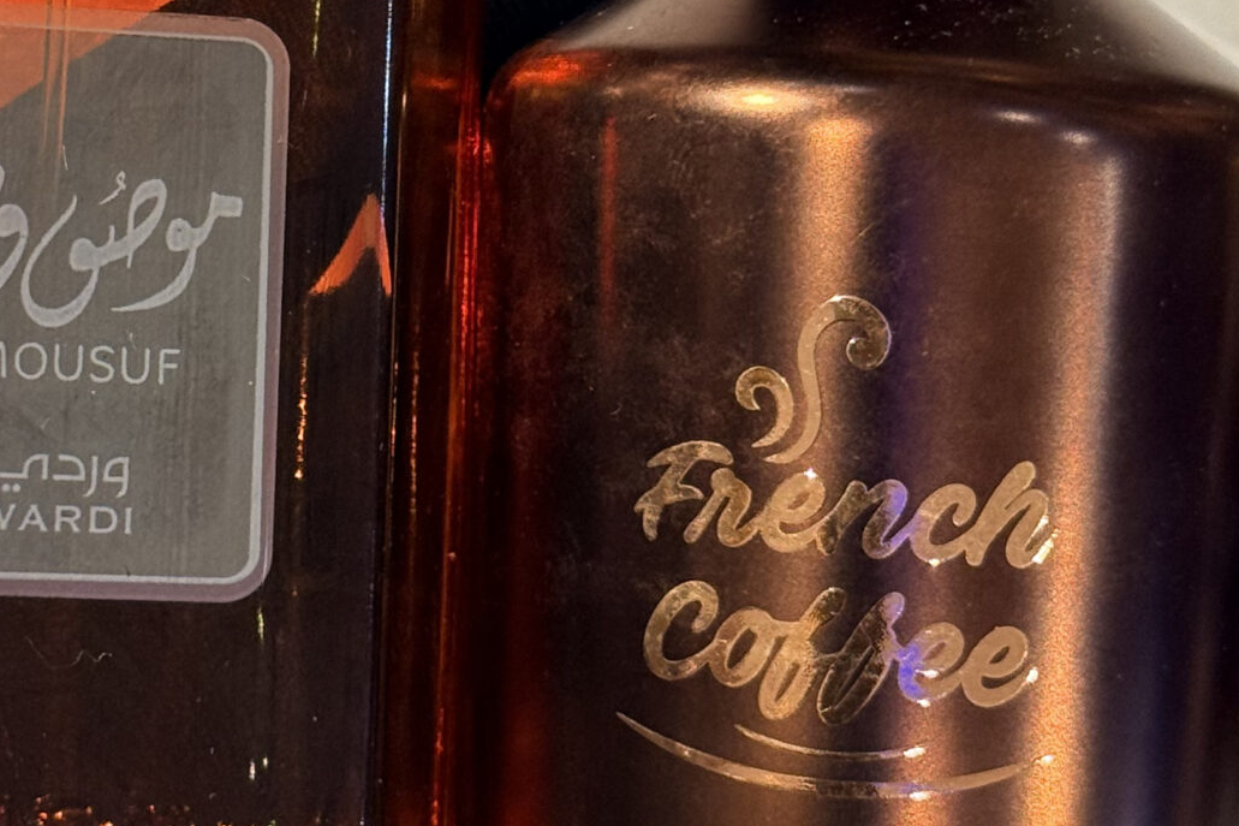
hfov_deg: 16.5
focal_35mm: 124
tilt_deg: -71.0
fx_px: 4267
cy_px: 121
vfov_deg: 11.0
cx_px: 395
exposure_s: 1/50
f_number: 1.78
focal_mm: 6.76
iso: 80
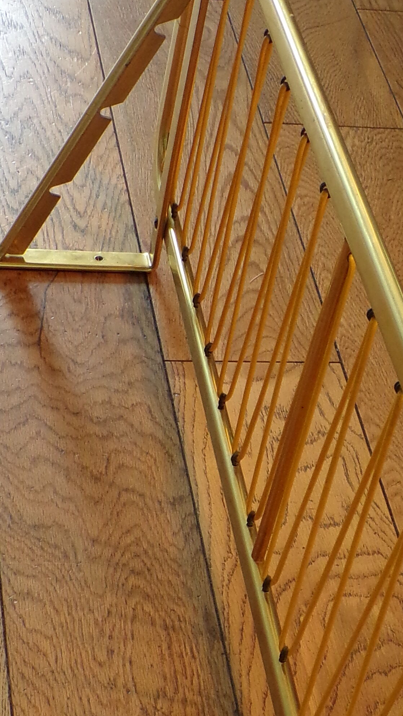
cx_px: 208
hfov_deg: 14.9
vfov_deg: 25.6
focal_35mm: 81
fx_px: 1538
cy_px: 608
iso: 200
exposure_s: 1/34
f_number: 3.2
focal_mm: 5.8
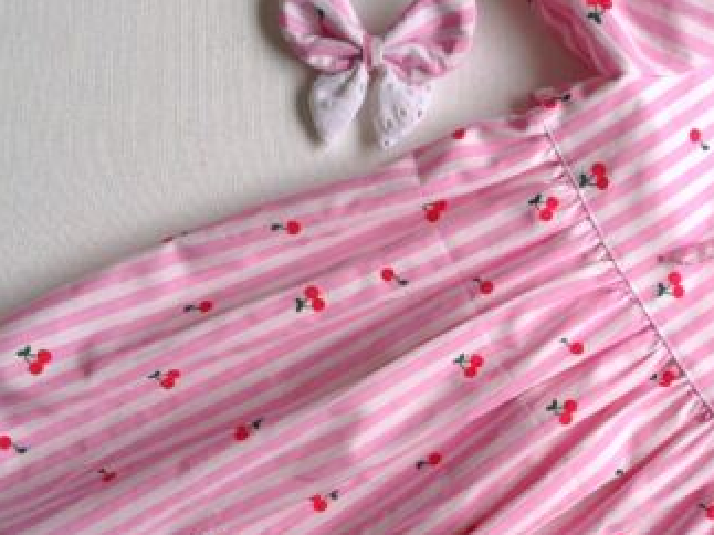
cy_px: 413
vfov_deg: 20.0
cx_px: 565
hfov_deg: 26.2
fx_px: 1505
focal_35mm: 73
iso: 50
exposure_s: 1/60
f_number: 2.4
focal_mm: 4.28
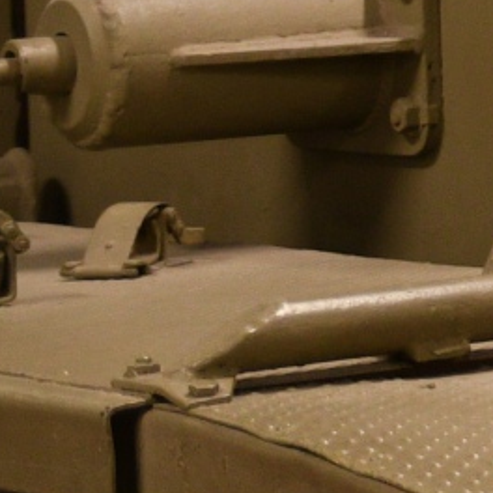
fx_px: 4608
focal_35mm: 286
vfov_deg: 6.1
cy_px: -233
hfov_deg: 5.2
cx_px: 2224
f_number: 3
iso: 500
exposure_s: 1/30
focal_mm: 25
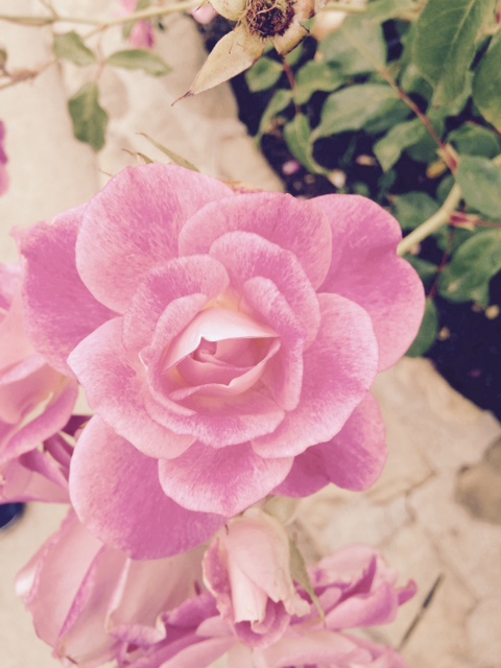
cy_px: 334
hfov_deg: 42.9
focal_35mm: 33
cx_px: 250
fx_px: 637
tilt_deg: -65.1
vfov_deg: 55.4
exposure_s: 1/661
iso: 50
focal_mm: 4.12
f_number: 2.4
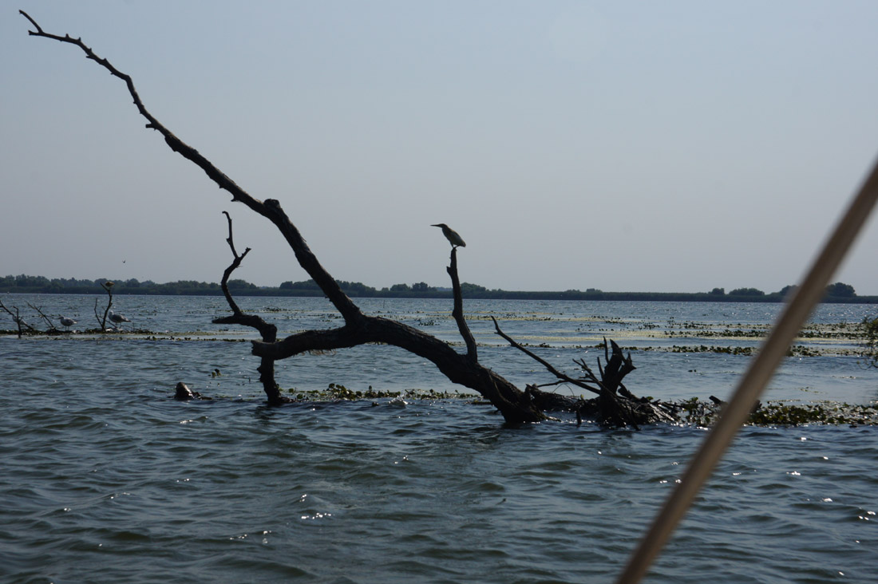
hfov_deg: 27.0
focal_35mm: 75
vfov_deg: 18.2
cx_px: 439
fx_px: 1828
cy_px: 292
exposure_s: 1/320
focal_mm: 50
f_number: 11
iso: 200
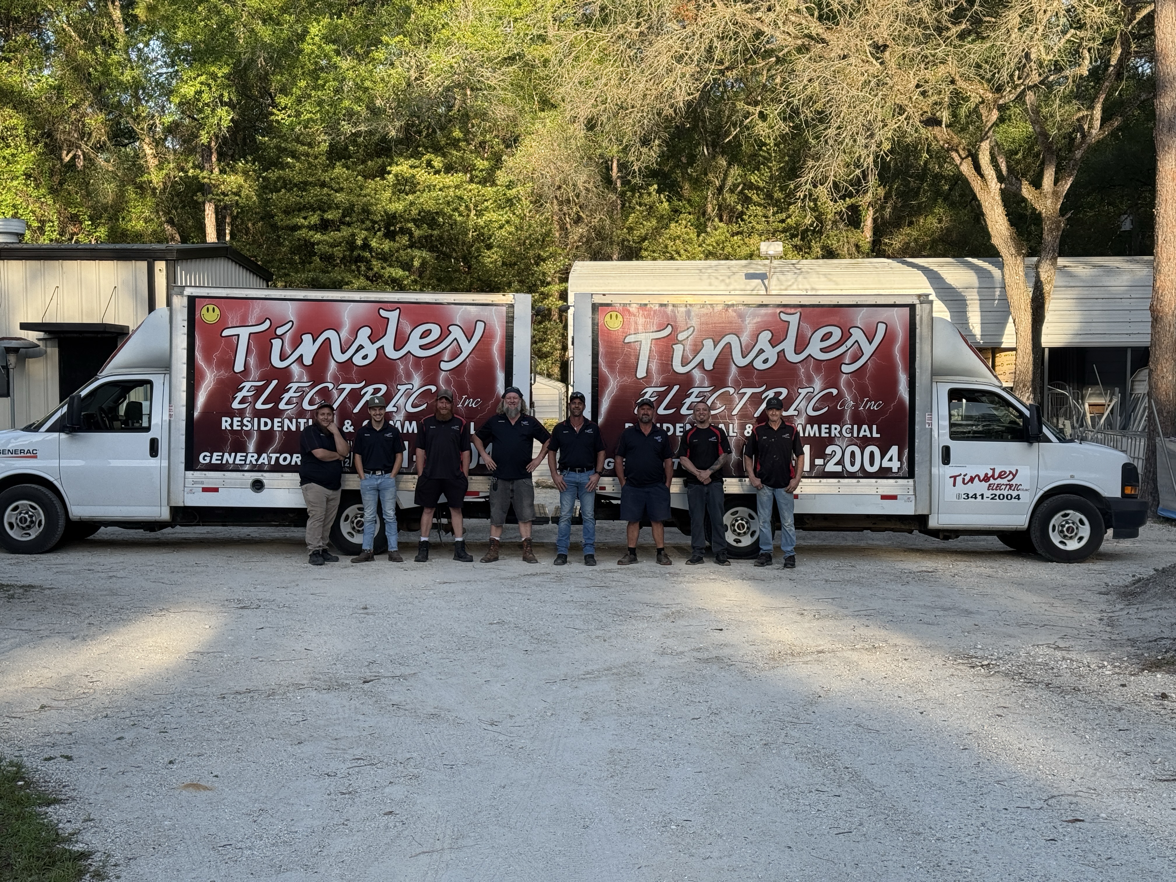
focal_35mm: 48
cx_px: 588
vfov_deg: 30.3
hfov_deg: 39.7
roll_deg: +0.4
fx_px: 1631
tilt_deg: -2.8
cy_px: 441
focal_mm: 6.76
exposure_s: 1/1085
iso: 80
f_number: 1.78
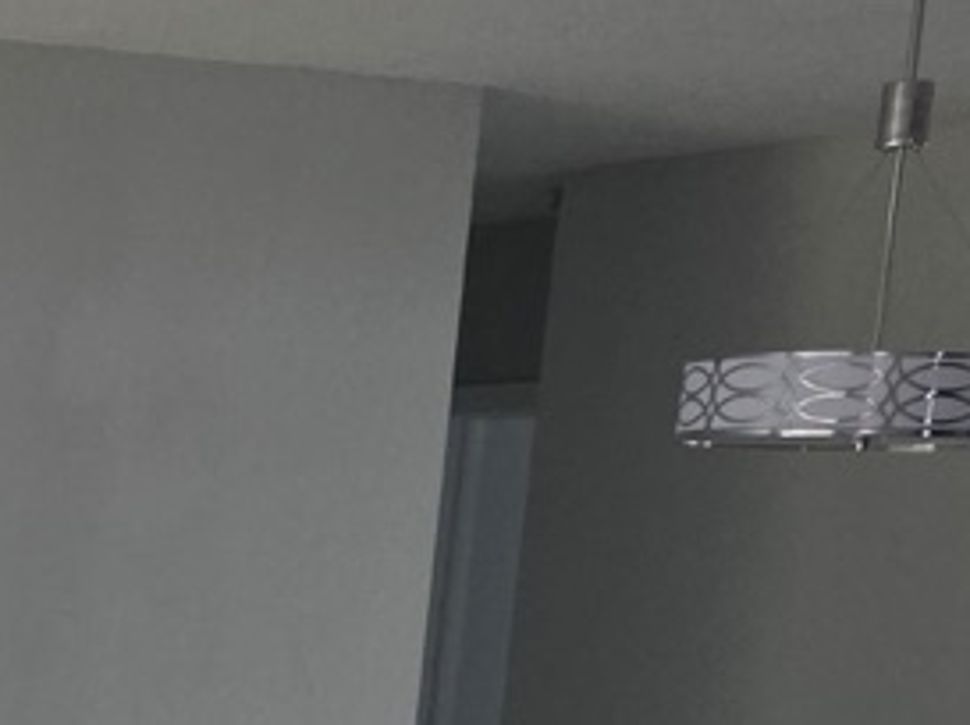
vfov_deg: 10.2
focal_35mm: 135
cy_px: 1414
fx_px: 3778
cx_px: -1464
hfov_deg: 11.6
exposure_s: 1/120
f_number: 1.7
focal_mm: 6.3
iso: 320
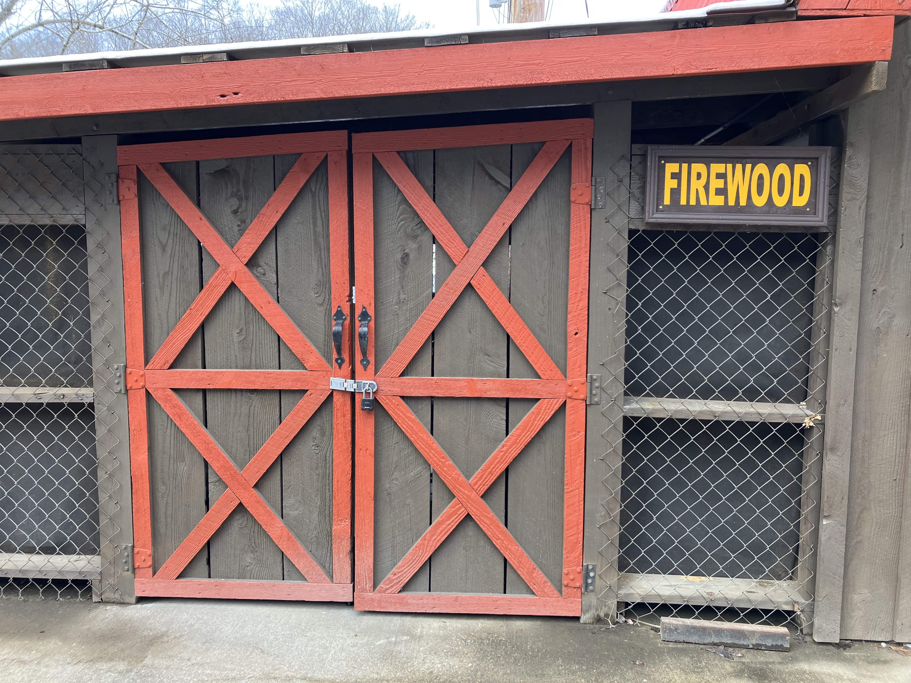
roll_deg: -1.4
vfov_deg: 49.7
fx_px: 737
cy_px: 342
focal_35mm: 28
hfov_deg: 63.4
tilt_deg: -5.8
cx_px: 456
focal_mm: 3.99
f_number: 1.8
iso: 32
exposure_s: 1/92
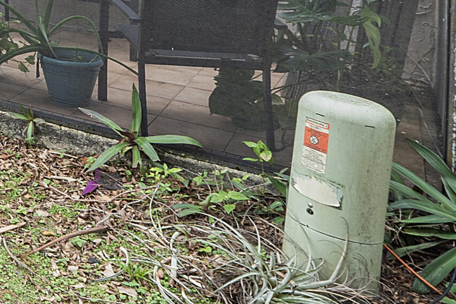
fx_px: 671
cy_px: -118
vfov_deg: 22.2
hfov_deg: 23.8
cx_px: -317
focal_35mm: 53
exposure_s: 1/15
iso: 200
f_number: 9
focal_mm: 10
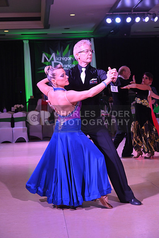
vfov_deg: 31.0
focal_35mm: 65
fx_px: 430
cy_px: 119
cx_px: 80
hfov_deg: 20.9
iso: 1800
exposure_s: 1/320
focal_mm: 65
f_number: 5.6
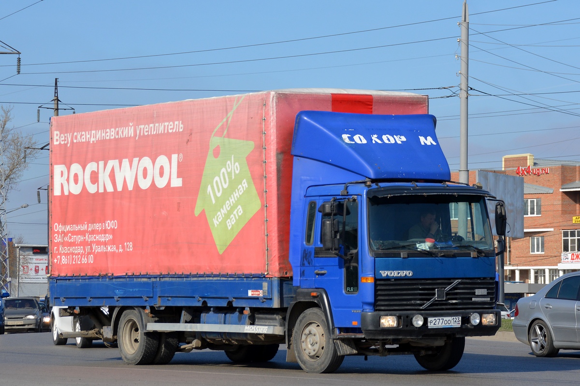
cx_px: 290
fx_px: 1812
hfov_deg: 18.2
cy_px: 193
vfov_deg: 12.2
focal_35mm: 112
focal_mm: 75
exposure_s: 1/1600
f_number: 6.3
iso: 400
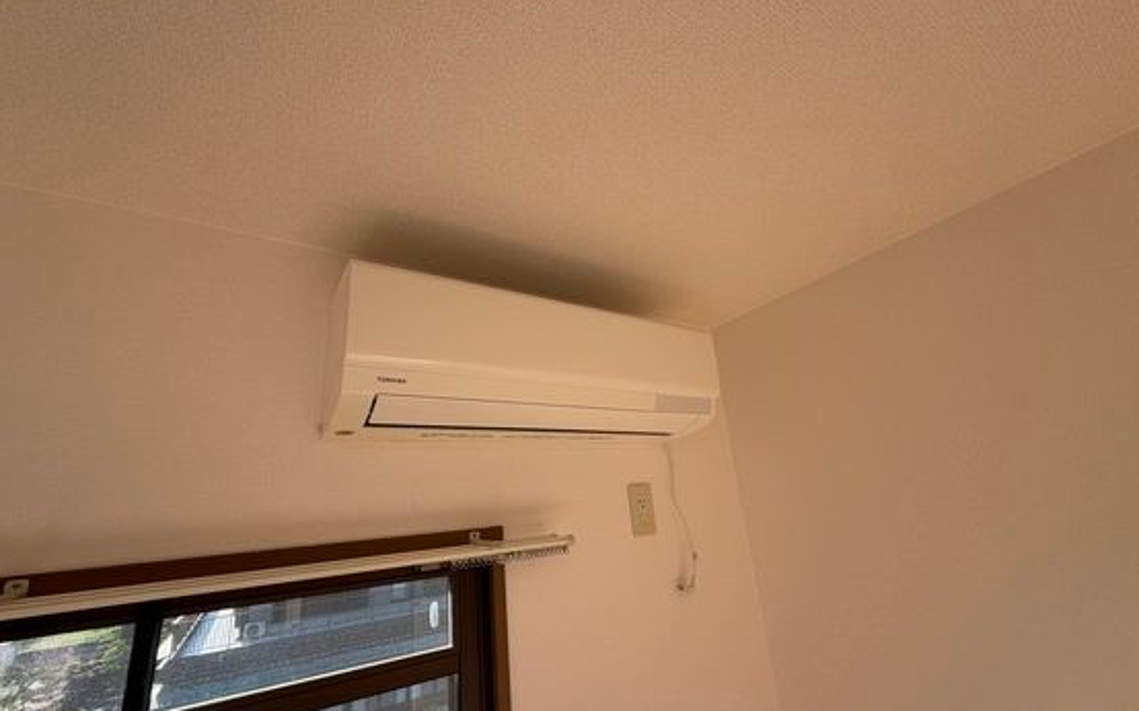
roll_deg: +5.5
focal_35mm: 15
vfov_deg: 74.7
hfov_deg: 101.5
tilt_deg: +16.5
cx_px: 572
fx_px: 466
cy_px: 378
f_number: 2.2
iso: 50
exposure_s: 1/267
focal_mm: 2.22
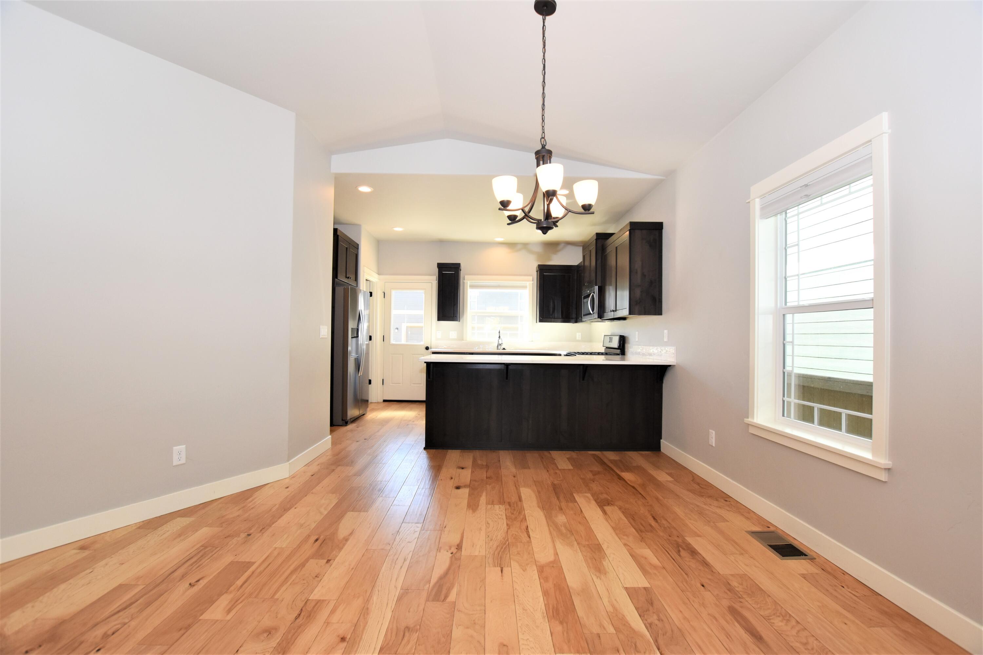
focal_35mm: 15
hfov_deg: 100.4
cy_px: 328
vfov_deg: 77.3
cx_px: 492
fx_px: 410
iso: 450
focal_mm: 10
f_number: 5
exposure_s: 1/200
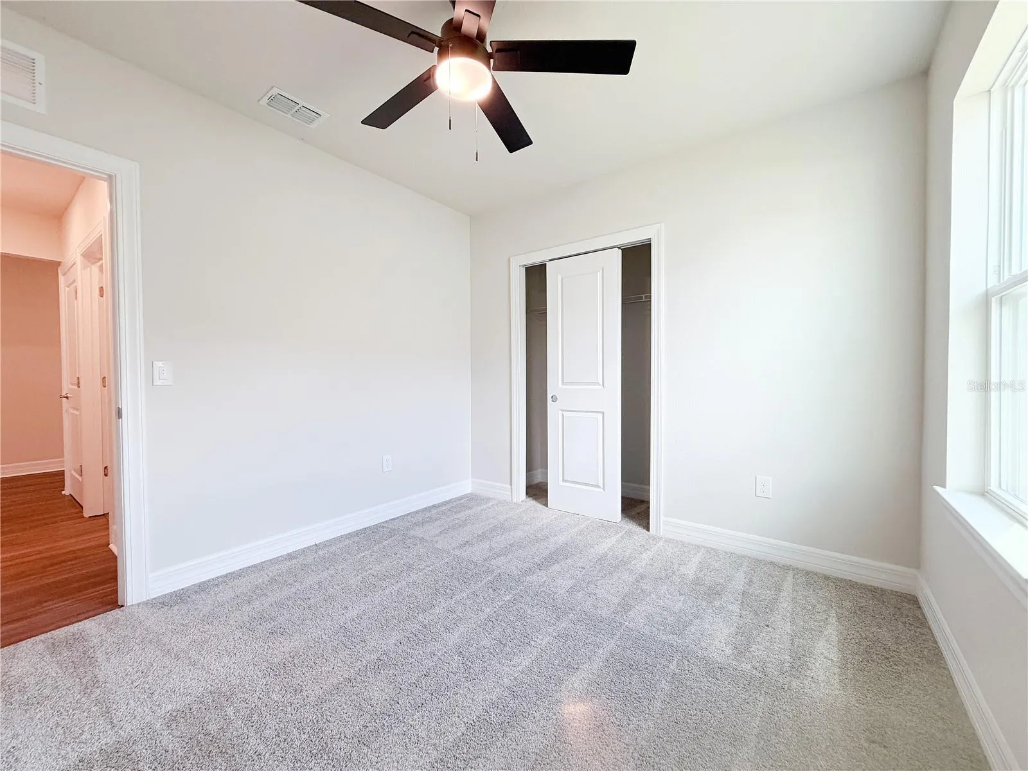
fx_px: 416
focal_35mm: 14
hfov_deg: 102.1
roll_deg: -0.1
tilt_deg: -1.7
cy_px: 386
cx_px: 514
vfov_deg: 85.7
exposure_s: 1/120
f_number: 2.2
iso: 160
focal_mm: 2.22
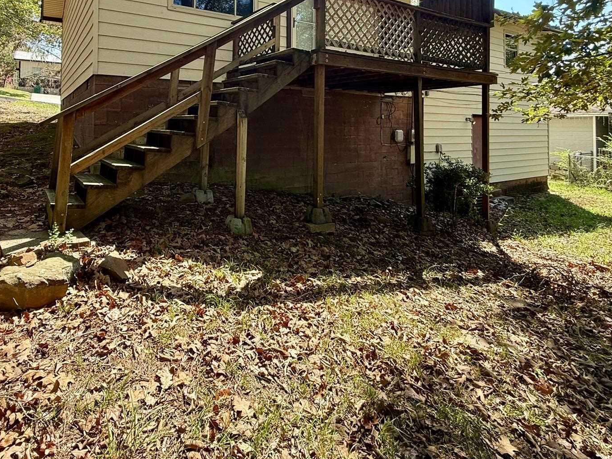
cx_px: 242
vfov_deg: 60.2
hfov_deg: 78.0
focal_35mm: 21
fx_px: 371
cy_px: 118
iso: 64
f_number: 2.2
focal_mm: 2.22
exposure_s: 1/228
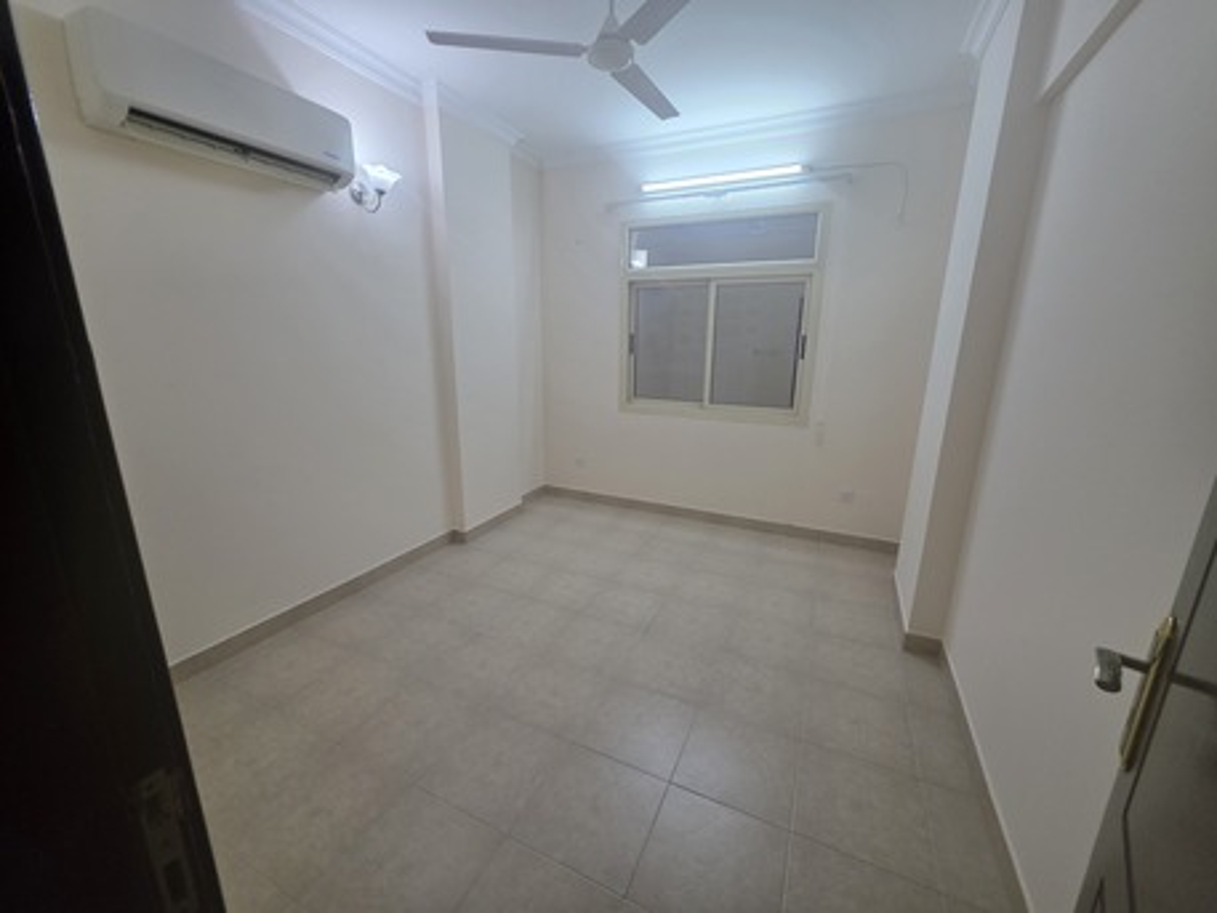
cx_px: 608
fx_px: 457
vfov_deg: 89.9
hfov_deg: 106.2
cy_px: 456
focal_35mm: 13
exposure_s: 1/100
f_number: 1.9
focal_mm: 2.2
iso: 100
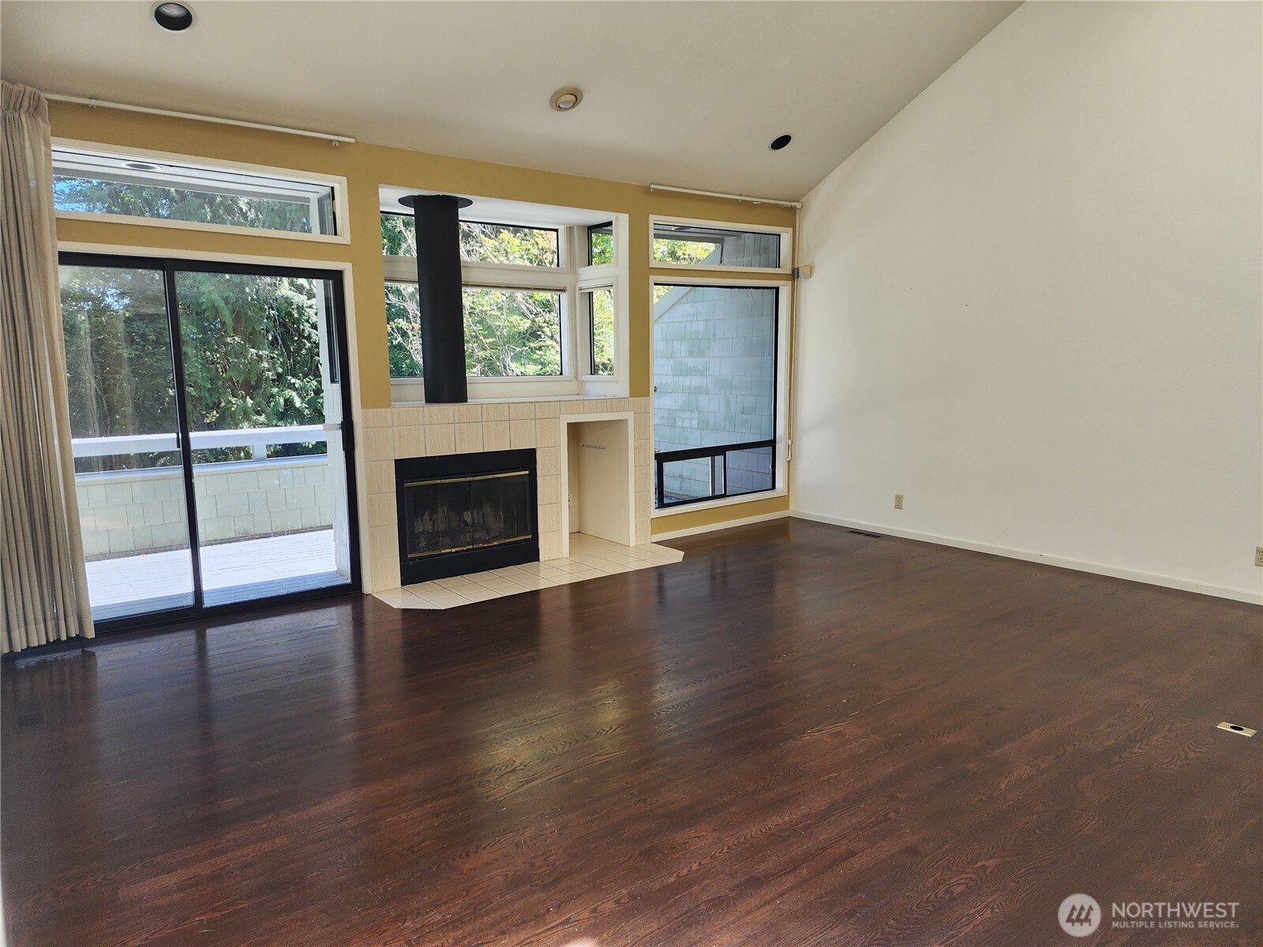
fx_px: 839
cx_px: 632
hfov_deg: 73.9
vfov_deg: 58.9
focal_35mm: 23
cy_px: 474
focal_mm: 6.4
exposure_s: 1/180
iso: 50
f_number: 1.8
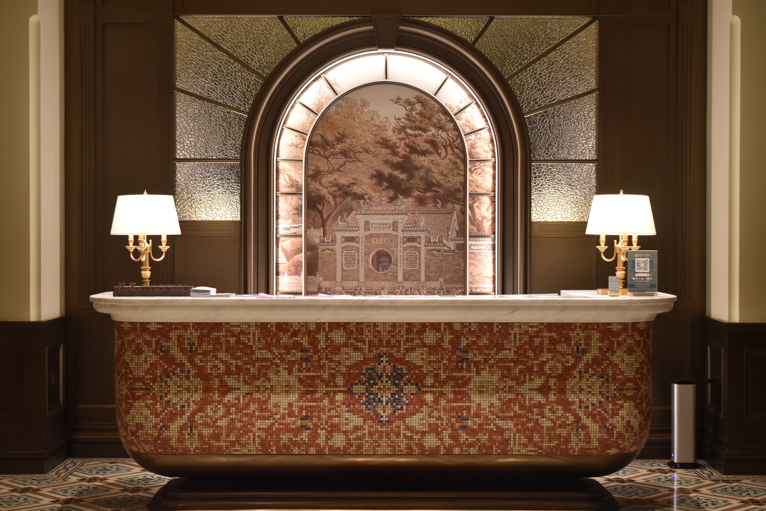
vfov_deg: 22.6
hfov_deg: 33.4
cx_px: 383
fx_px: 1277
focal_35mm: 60
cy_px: 256
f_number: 3.5
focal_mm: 40
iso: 800
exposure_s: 1/60
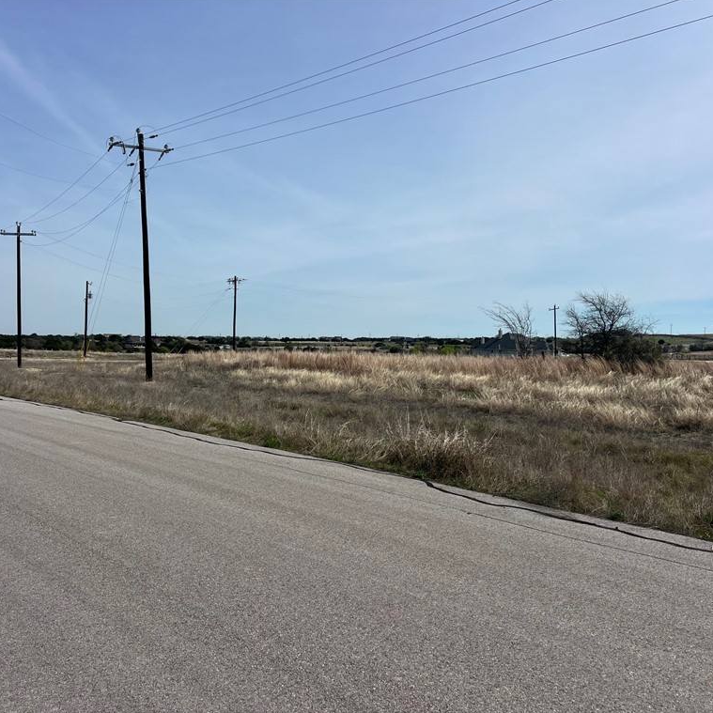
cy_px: 356
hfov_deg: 52.5
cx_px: 372
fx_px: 722
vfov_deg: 52.5
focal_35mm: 31
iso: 50
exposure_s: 1/8000
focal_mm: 5.7
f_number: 1.5
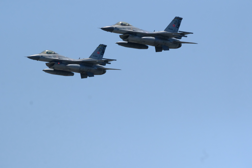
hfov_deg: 3.3
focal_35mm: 630
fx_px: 4410
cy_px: 84
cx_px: 126
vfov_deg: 2.2
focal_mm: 420.3
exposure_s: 1/8000
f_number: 10
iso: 3200
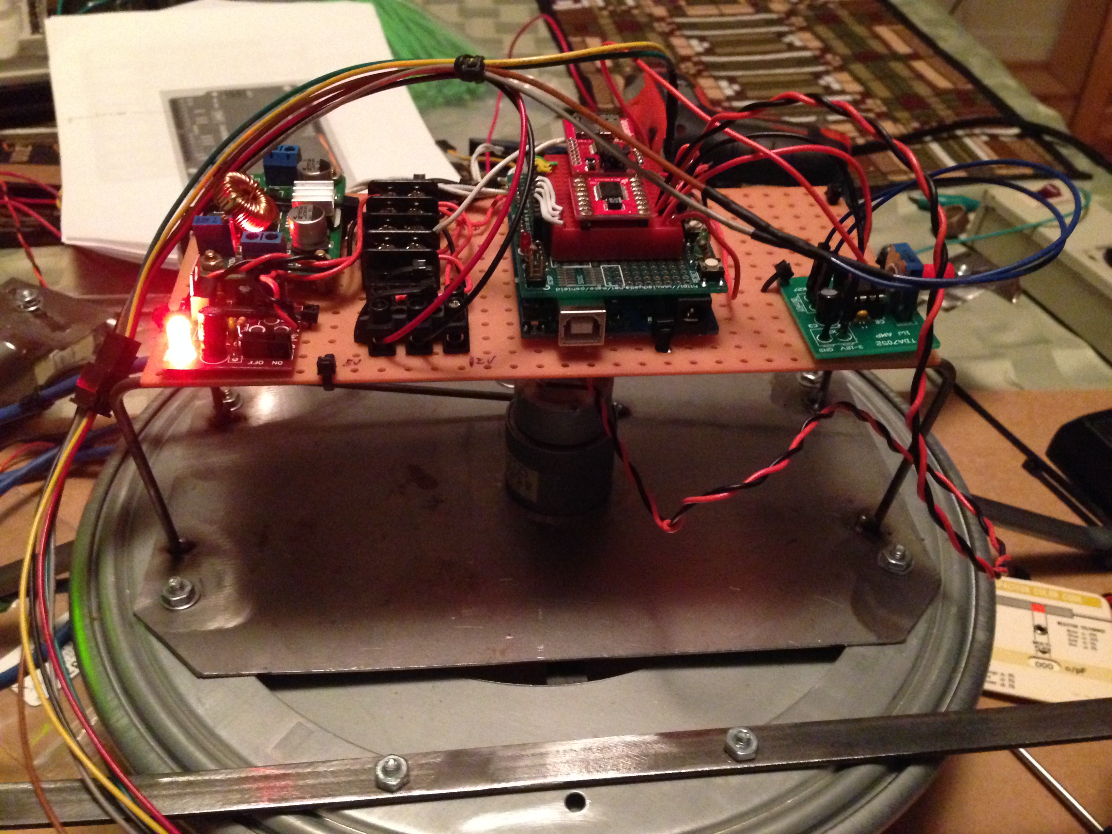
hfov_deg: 55.4
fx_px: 1060
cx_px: 556
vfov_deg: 42.9
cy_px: 417
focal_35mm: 33
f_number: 2.4
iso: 800
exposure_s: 1/15
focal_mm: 4.12
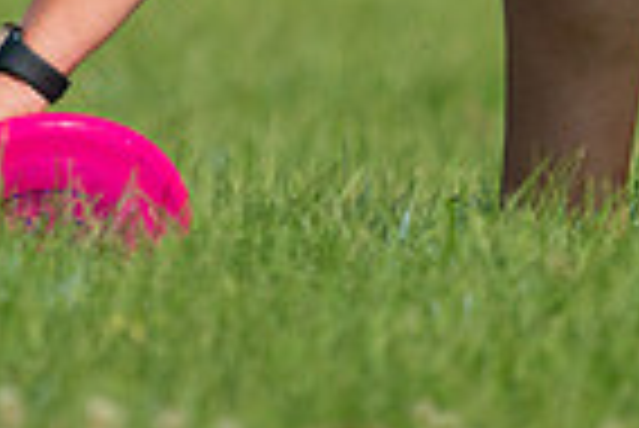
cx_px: 382
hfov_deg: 1.1
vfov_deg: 0.7
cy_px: -340
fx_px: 33368
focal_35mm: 1878
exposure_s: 1/4000
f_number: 6.3
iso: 640
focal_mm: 459
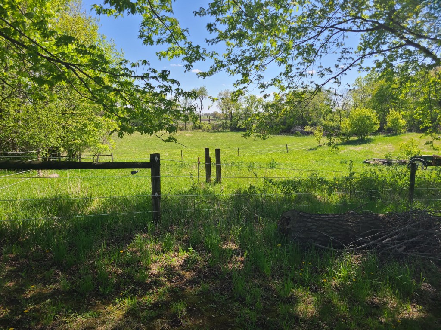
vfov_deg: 53.1
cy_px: 165
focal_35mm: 26
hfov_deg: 67.3
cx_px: 220
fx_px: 331
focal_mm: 5.4
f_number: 1.8
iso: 40
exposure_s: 1/1538
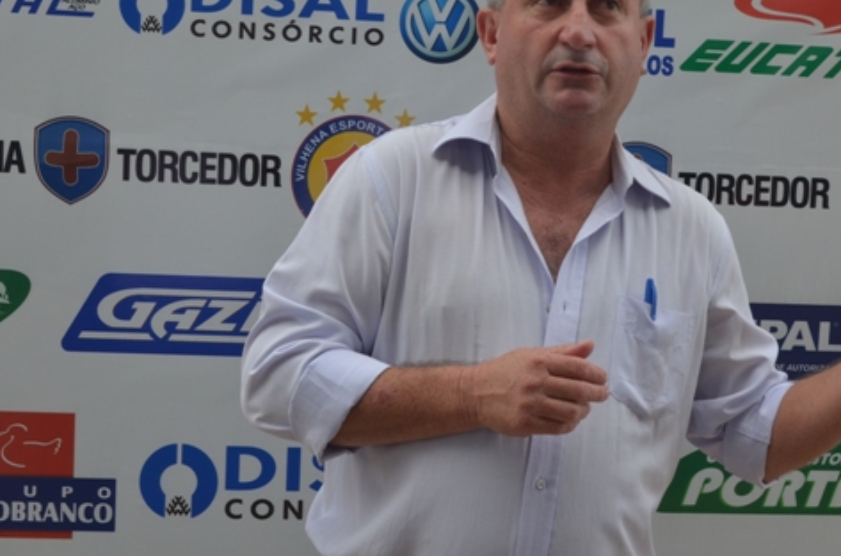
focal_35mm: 65
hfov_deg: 30.9
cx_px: 528
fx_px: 1515
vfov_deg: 20.7
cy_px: 183
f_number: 9
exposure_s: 1/100
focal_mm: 32
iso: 200
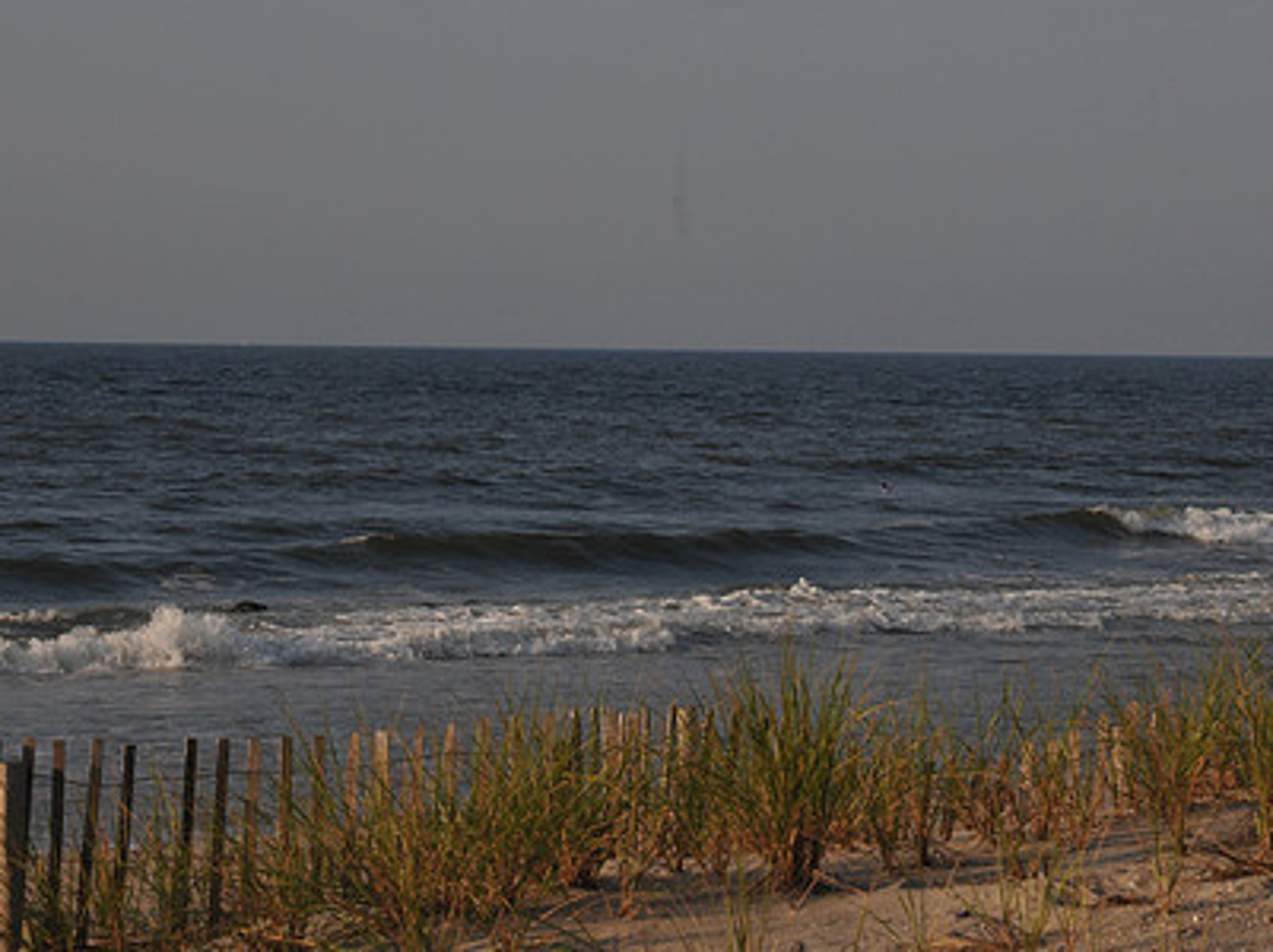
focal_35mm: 146
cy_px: 414
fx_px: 5364
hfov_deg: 13.5
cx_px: 730
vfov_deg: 10.1
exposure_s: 1/250
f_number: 11
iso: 200
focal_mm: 70
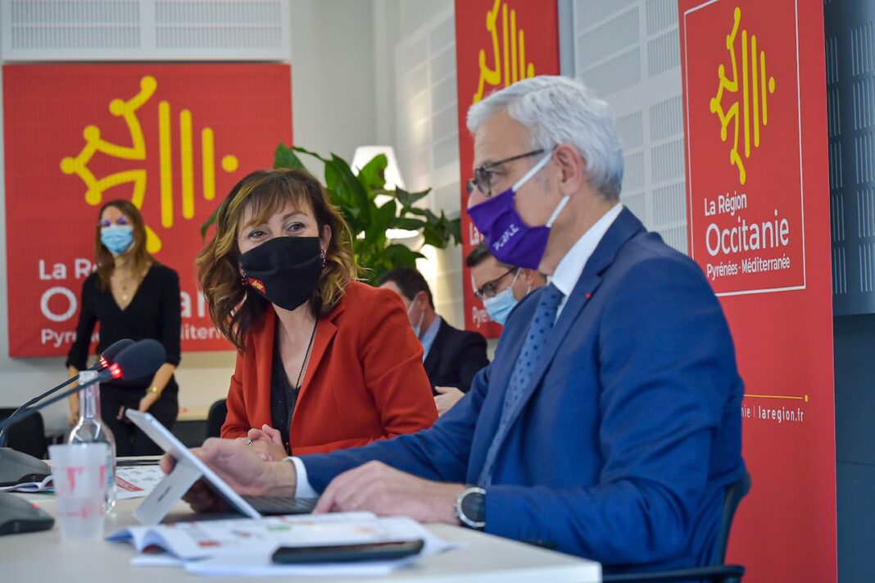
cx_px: 438
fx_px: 2089
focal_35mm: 86
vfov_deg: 15.9
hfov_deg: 23.7
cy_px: 292
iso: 2500
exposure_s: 1/125
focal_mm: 86
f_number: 5.6
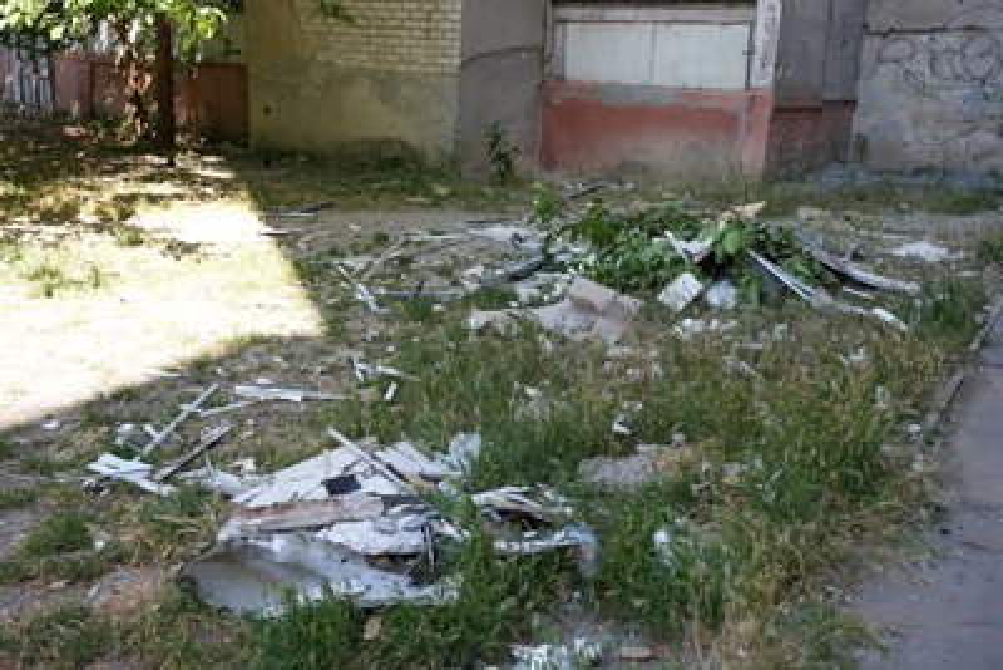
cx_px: 502
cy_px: 335
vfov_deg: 33.4
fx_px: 1115
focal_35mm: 40
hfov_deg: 48.4
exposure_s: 1/200
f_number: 4.5
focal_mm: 40
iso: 160
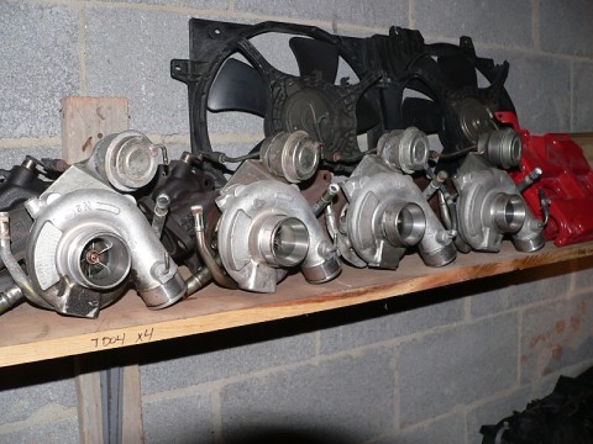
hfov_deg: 51.4
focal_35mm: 36
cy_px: 222
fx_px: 617
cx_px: 296
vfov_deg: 39.7
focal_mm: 6
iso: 100
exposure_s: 1/60
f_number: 2.8
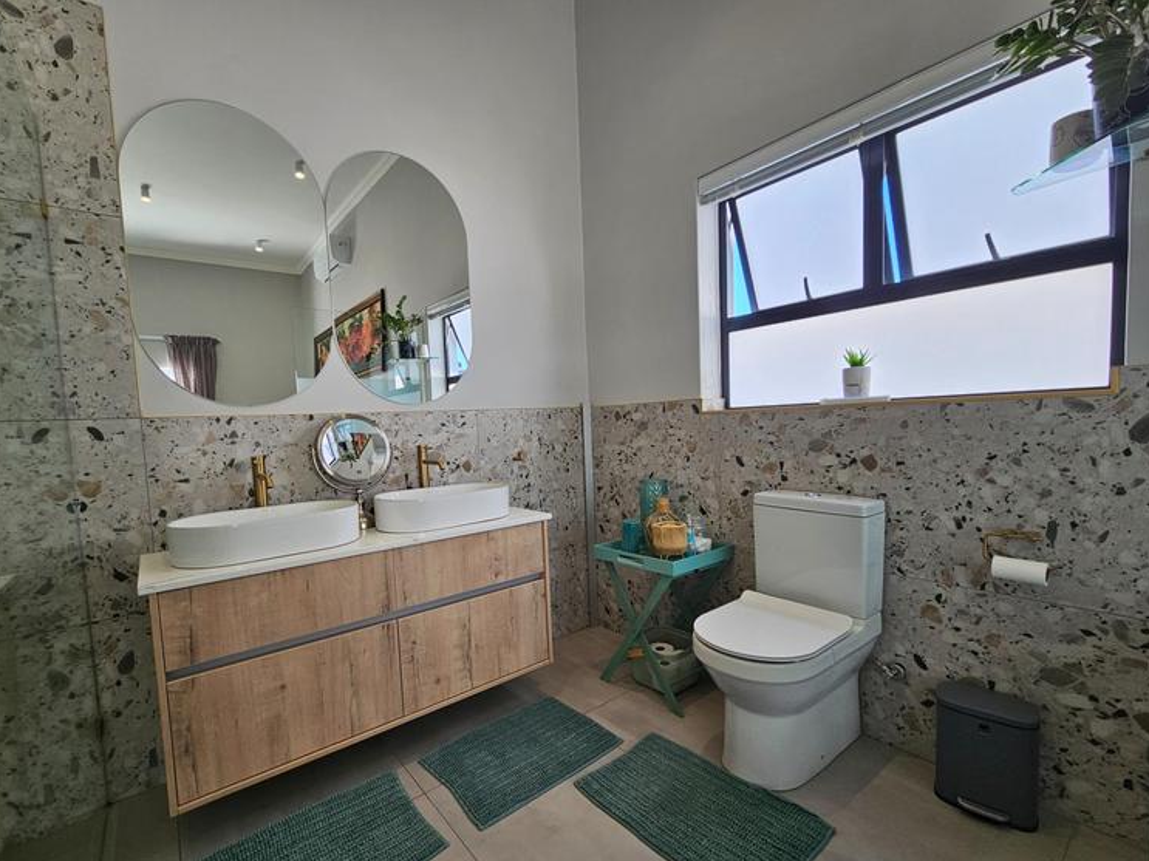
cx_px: 537
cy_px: 462
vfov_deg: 85.5
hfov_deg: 101.9
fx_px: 465
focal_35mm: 14
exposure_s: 1/109
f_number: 2.2
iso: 50
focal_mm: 2.2
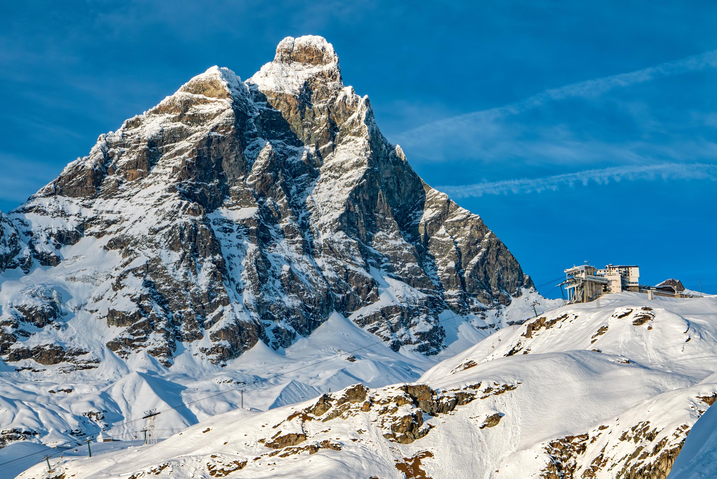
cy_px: 240
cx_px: 358
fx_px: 1495
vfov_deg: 18.2
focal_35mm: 75
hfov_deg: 27.0
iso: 200
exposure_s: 1/320
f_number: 11
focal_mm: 34
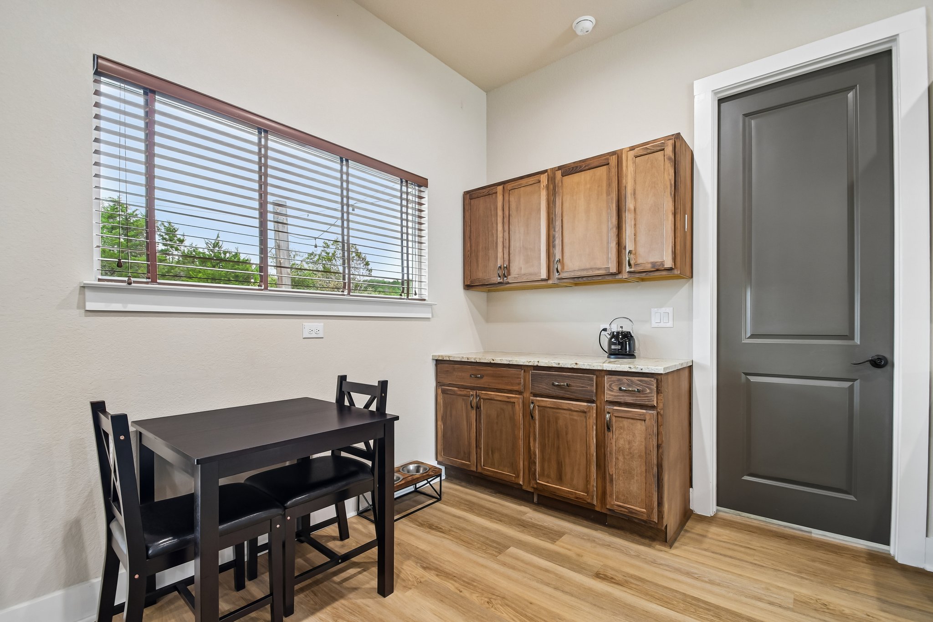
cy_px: 311
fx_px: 389
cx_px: 466
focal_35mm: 15
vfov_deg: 77.3
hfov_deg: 100.4
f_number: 8
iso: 400
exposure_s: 1/5
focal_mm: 10
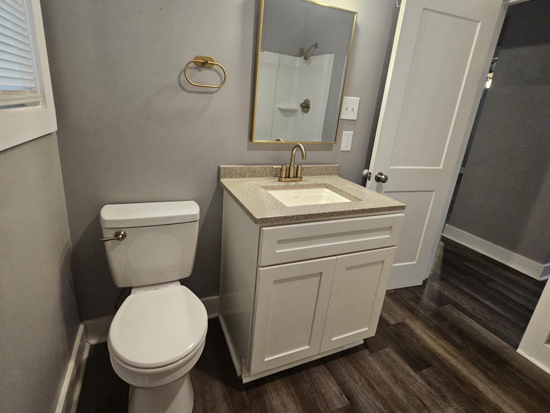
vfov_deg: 78.0
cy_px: 192
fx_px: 254
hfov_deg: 94.5
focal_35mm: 16
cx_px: 267
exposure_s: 1/60
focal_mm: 2.2
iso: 160
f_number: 2.2
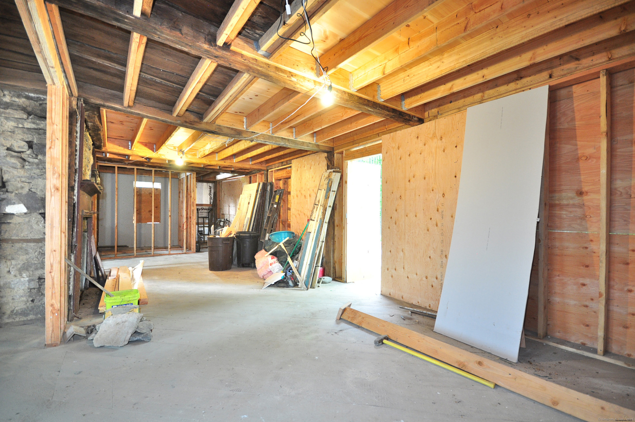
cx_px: 318
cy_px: 211
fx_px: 264
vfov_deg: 77.2
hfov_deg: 100.5
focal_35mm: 15
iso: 500
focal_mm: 10
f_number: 4
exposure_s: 1/15
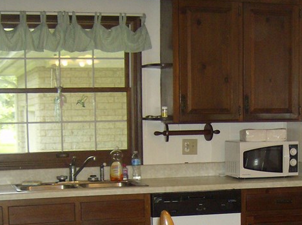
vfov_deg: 18.1
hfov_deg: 24.5
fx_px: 688
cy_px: 229
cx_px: 221
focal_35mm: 79
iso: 200
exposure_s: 1/60
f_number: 2.8
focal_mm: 6
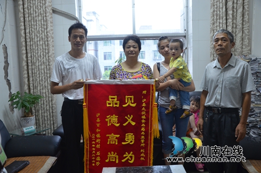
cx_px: 130
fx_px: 239
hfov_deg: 57.3
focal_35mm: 33
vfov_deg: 39.8
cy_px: 86
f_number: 3.8
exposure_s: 1/30
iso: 800
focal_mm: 22
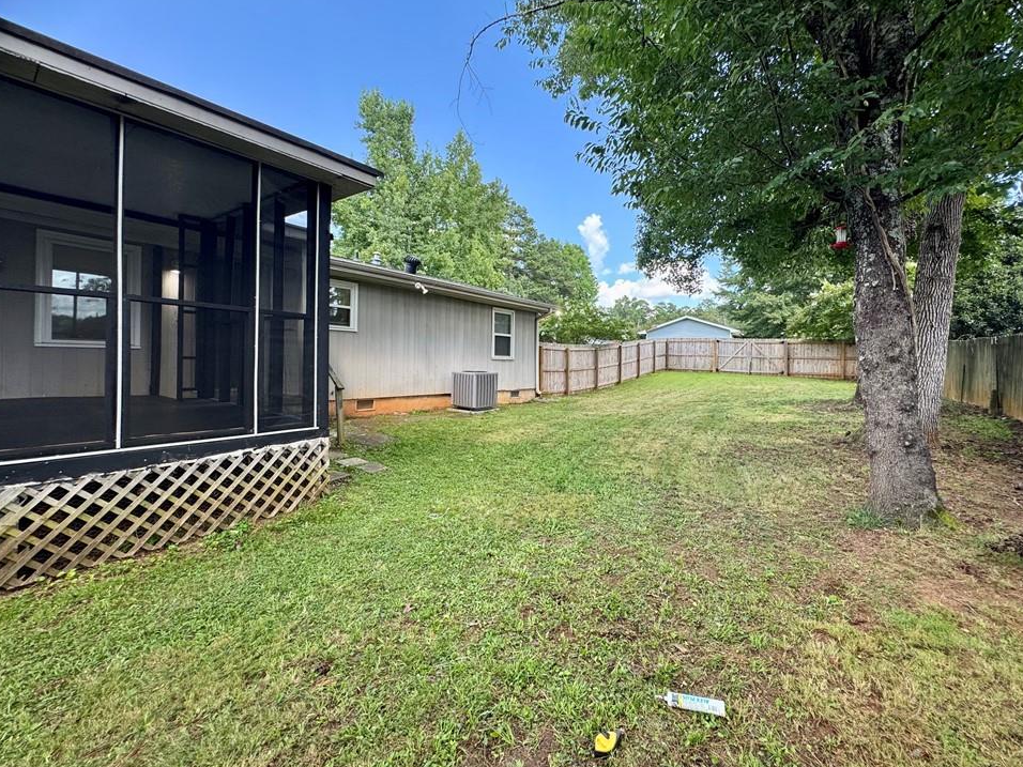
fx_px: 443
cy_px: 364
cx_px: 538
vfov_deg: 81.7
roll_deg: -1.3
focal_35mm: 15
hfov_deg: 98.1
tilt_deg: +0.0
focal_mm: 2.22
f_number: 2.2
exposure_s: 1/155
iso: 40
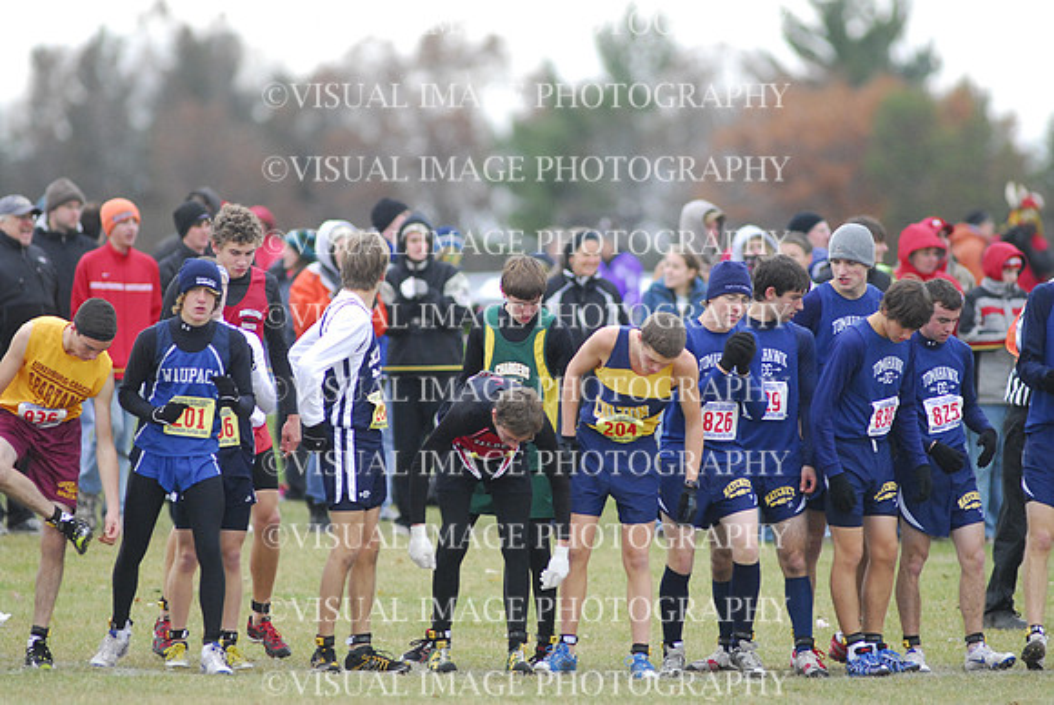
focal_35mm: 450
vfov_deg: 3.1
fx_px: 13188
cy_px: 352
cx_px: 527
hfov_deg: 4.6
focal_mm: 300
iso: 800
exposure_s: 1/640
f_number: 4
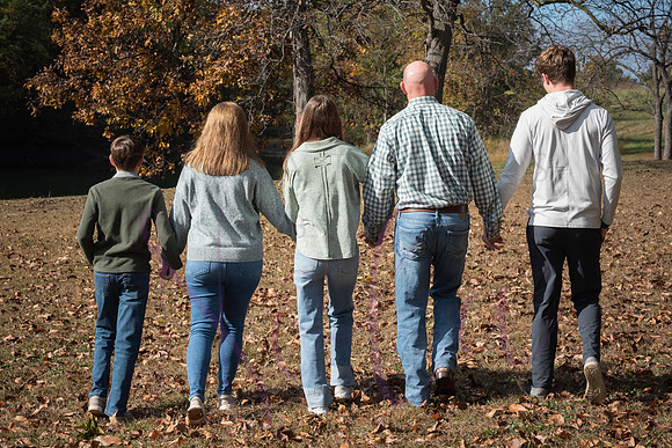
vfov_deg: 15.6
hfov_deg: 23.1
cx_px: 326
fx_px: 1641
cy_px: 217
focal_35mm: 88
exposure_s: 1/640
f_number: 14
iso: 800
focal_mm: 85
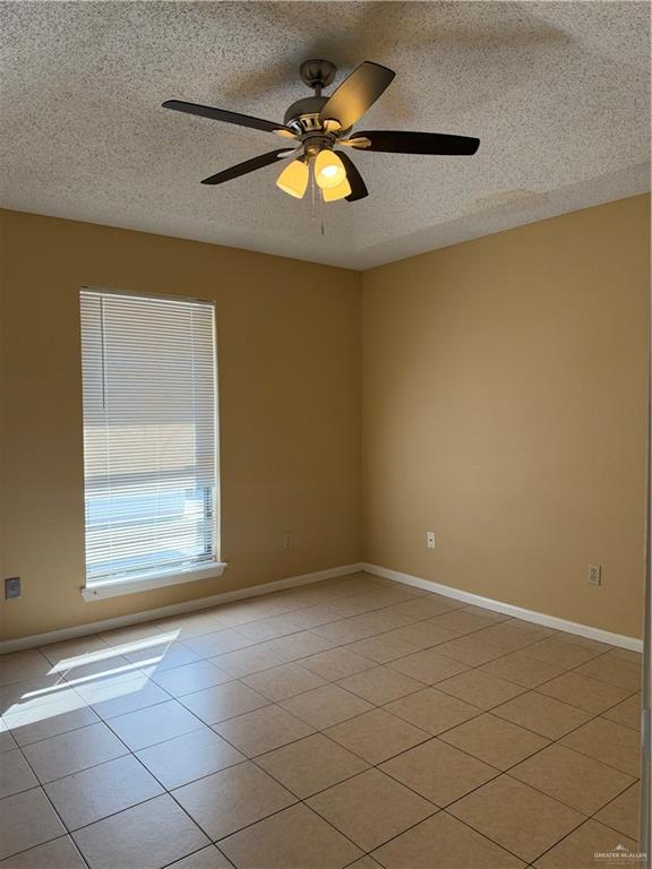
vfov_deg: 71.6
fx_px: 603
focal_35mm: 24
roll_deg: +0.7
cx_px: 326
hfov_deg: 56.8
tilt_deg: -3.0
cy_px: 434
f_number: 1.8
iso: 64
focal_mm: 6.93
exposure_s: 1/229
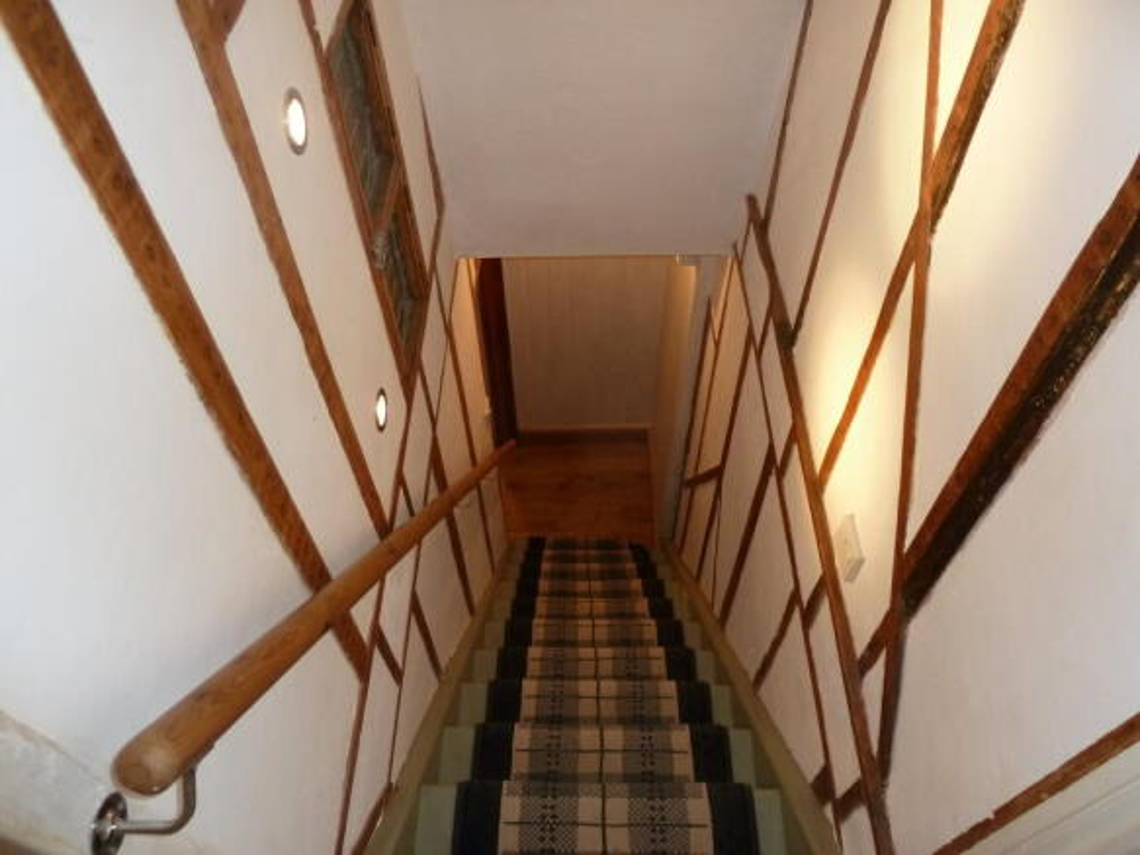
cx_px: 570
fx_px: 823
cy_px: 428
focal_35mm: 25
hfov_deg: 69.4
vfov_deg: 54.9
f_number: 3.3
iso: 250
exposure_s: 1/30
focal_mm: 4.1
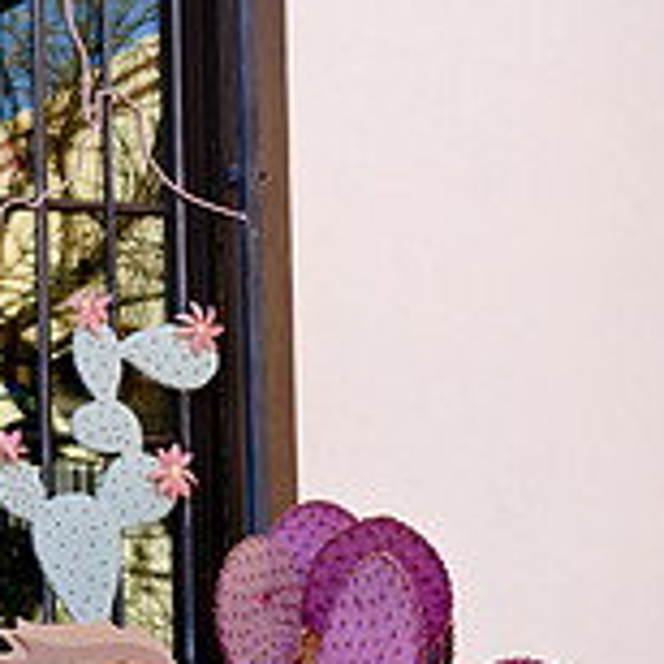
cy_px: 483
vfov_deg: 17.3
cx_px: 123
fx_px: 2175
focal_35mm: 100
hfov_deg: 17.2
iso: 200
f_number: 9.5
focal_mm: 27
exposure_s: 1/90
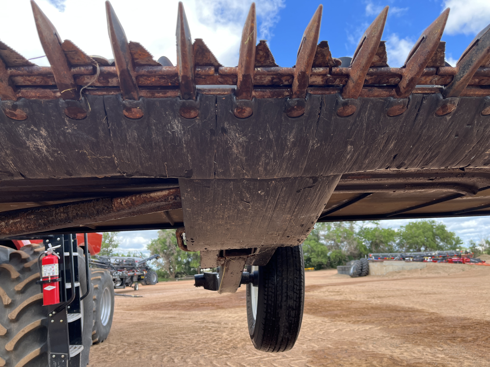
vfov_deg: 53.1
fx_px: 368
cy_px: 184
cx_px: 245
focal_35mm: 26
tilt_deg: +13.0
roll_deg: +3.8
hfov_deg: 67.3
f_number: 1.6
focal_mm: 5.1
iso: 50
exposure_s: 1/569
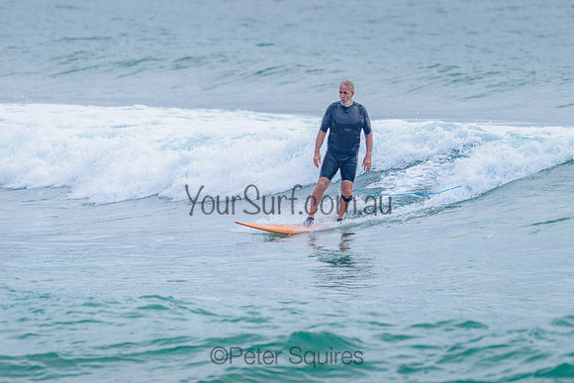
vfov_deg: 2.2
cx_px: 352
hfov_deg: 3.4
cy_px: 152
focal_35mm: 613
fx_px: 9772
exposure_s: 1/2000
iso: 280
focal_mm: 500
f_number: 5.6
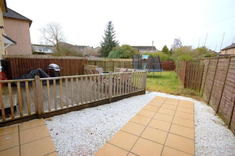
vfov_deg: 63.1
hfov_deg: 85.5
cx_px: 118
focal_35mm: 20
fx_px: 127
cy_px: 78
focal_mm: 13
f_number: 8
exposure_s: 1/250
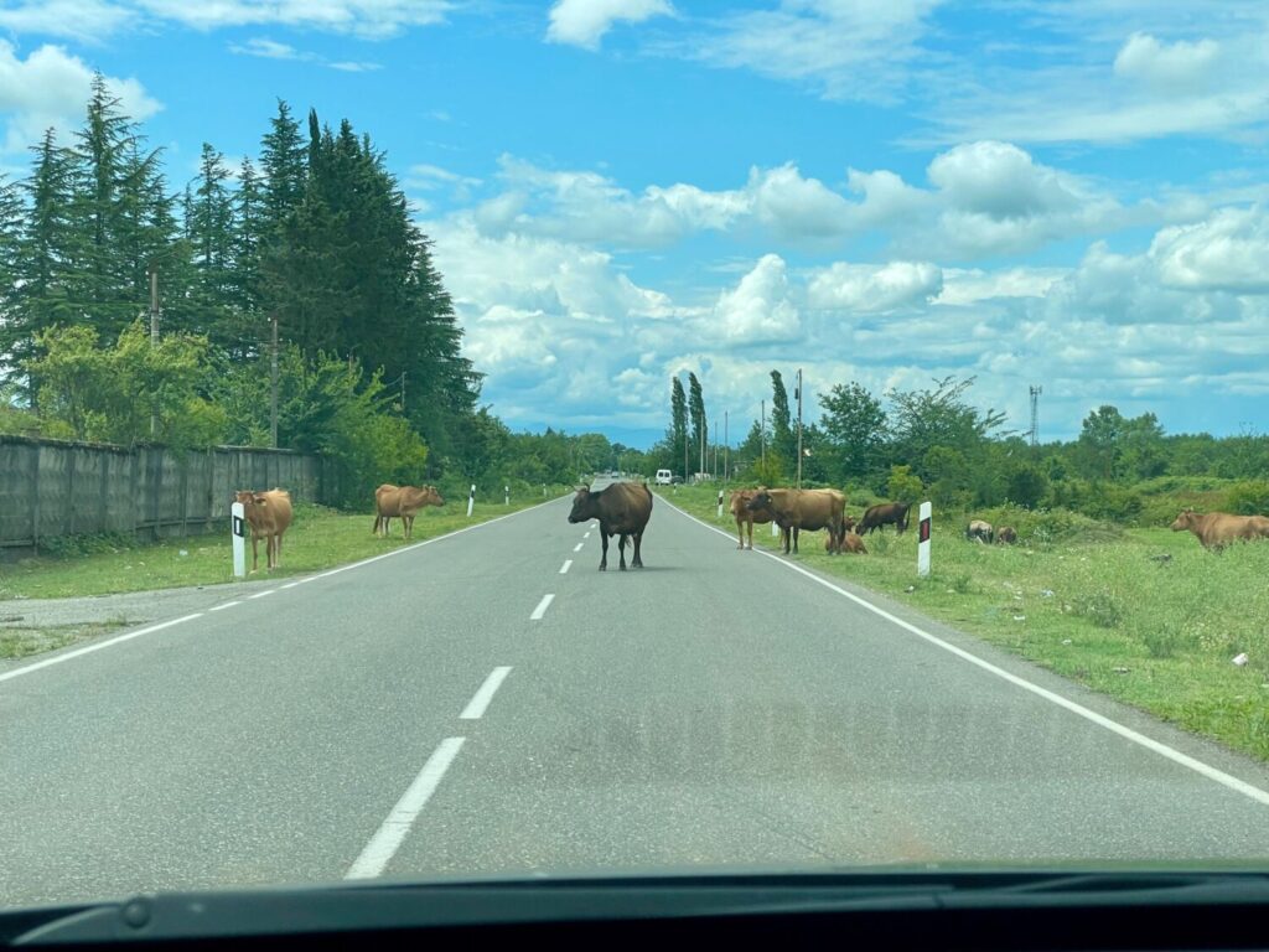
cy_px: 476
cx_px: 634
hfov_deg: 36.8
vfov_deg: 28.0
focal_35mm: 52
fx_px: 1906
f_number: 2
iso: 25
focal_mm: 6
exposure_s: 1/1546
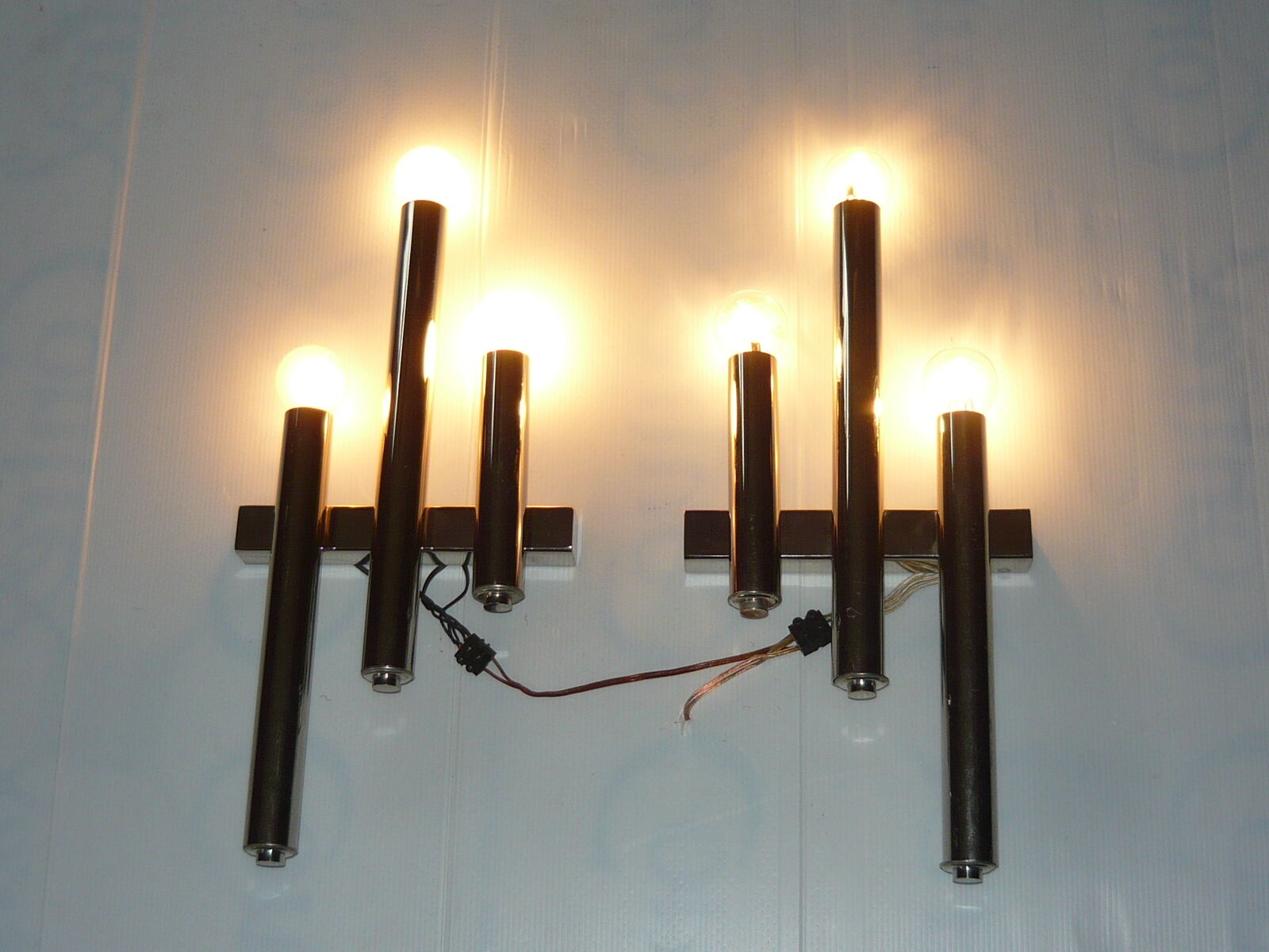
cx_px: 634
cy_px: 476
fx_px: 1796
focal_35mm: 49
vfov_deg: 29.7
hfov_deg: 38.9
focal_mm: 5.5
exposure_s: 1/200
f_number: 2.8
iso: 100
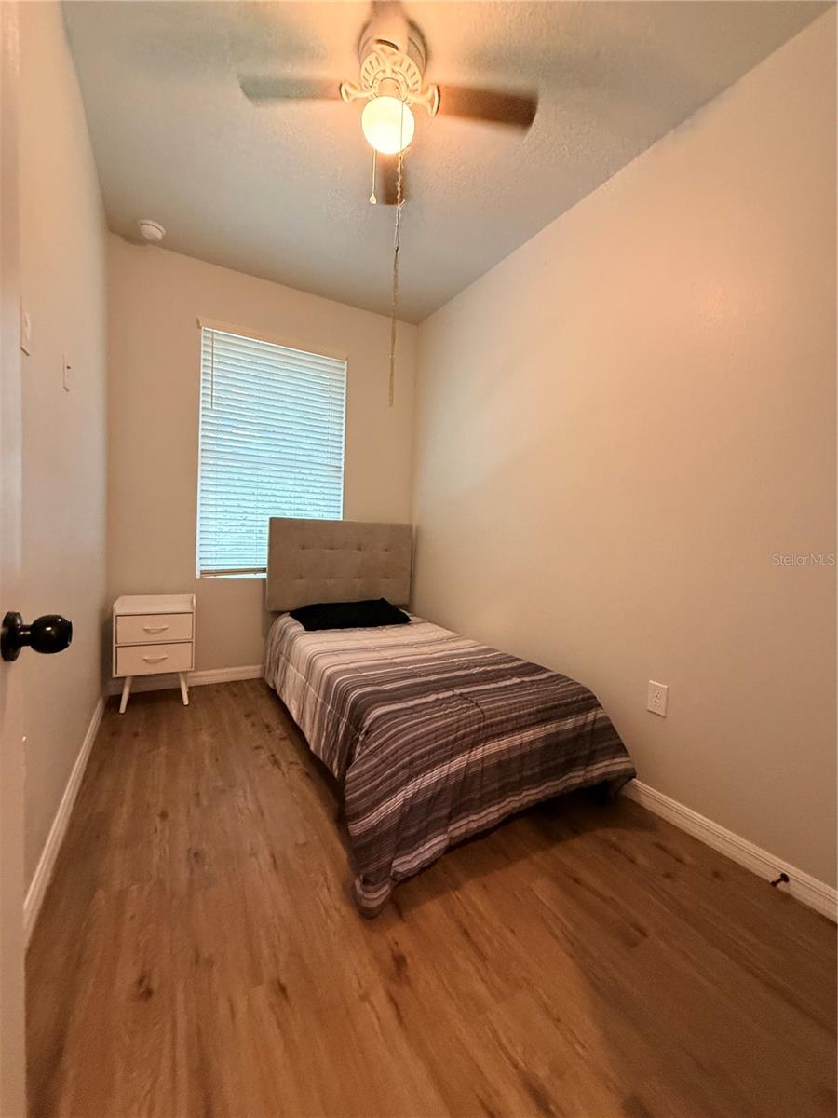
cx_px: 419
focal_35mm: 14
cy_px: 559
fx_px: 452
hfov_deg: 85.7
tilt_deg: -4.1
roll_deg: -1.1
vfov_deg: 102.1
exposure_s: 1/60
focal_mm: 2.22
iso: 500
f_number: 2.2
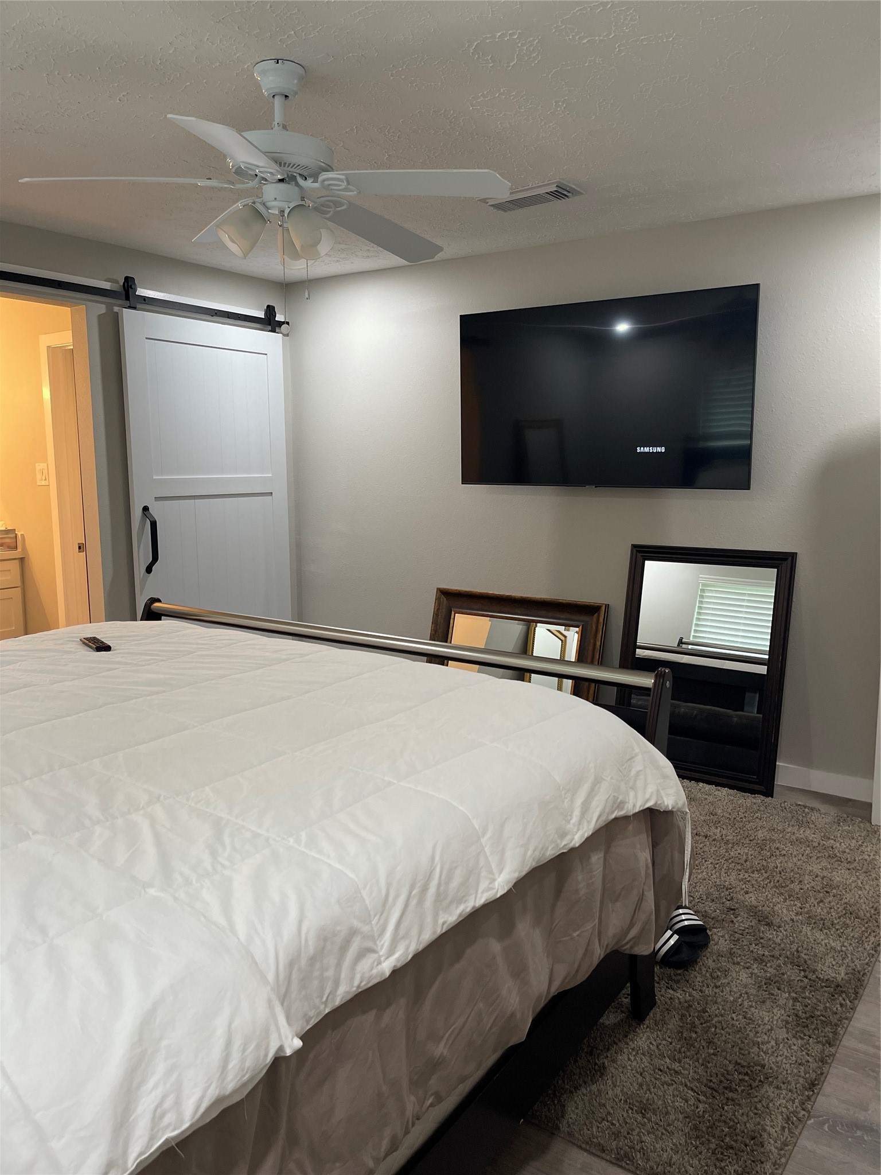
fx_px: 882
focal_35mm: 26
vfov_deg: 67.3
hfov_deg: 53.1
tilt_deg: -9.6
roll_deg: +0.0
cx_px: 440
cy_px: 588
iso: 200
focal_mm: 5.1
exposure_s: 1/60
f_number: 1.6
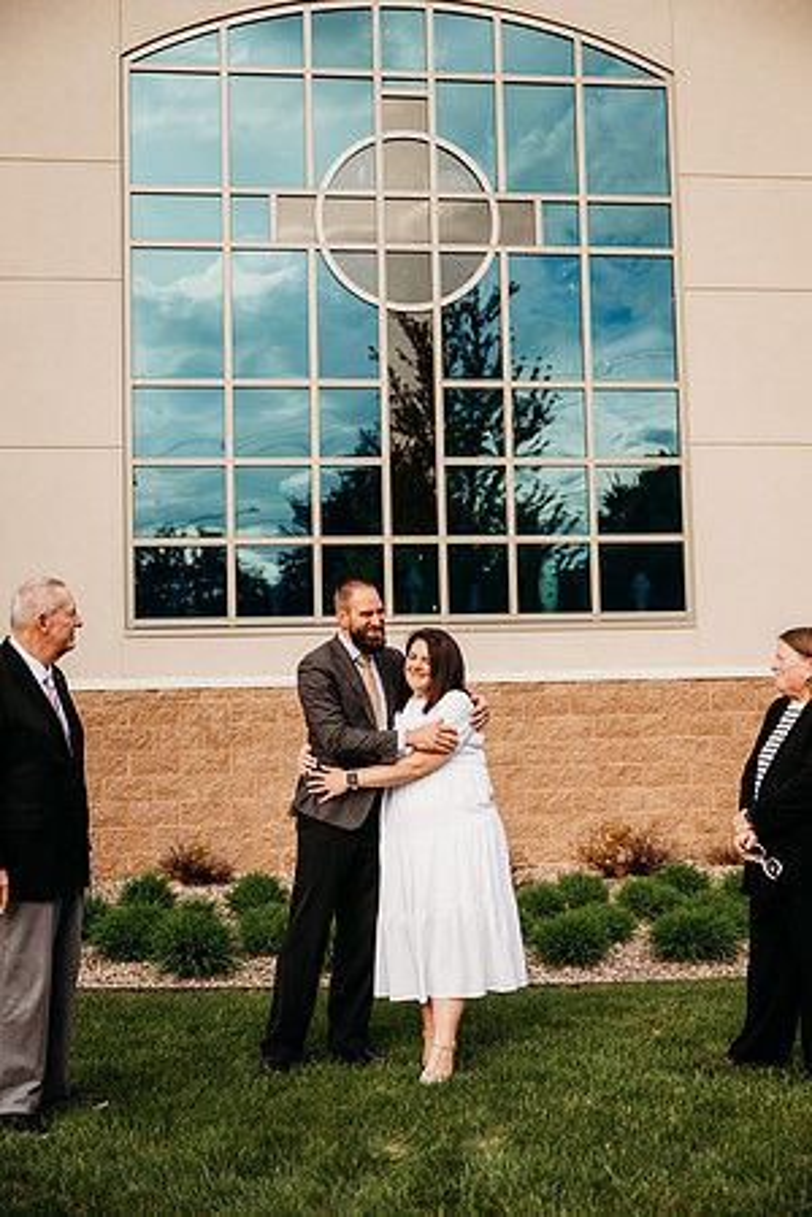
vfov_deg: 46.4
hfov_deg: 31.9
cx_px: 406
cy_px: 608
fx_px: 1421
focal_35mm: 42
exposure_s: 1/1600
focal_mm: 42
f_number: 2.8
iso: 200
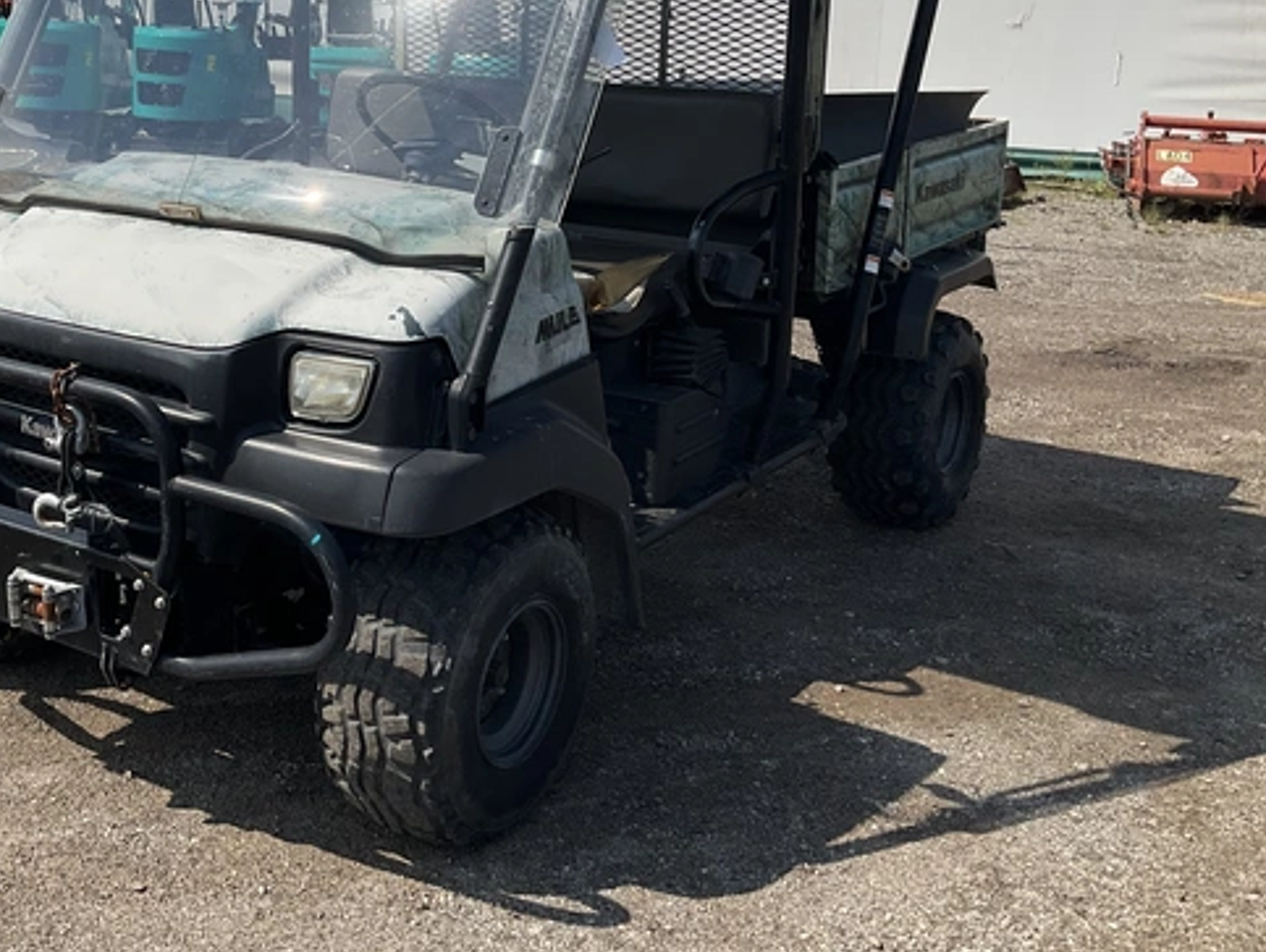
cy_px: 245
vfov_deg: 31.7
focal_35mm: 45
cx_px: 359
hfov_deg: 41.1
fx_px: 1647
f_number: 1.8
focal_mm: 3
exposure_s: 1/2959
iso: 25
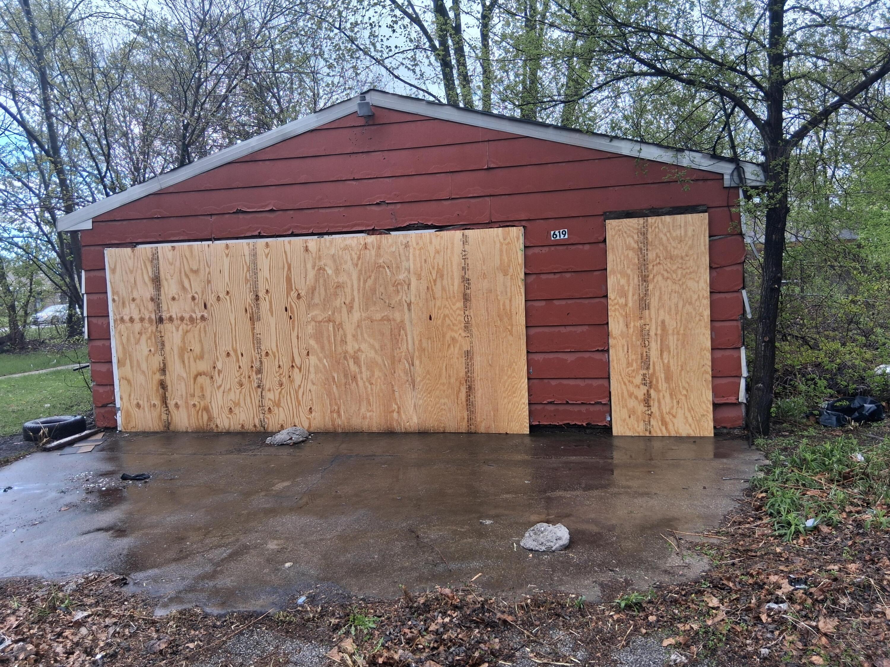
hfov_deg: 67.3
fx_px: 668
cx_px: 445
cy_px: 334
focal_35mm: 26
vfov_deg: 53.1
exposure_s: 1/120
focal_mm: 3.98
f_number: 1.8
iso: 25
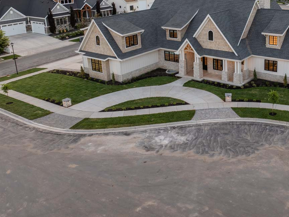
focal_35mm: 40
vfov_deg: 35.1
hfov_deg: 45.3
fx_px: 334
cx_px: 214
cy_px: 52
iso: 100
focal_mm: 12.29
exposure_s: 1/50
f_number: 2.8
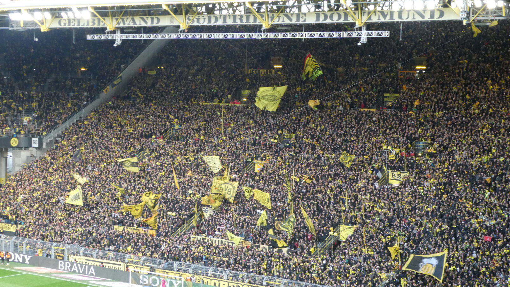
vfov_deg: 17.0
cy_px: 180
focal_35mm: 71
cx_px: 255
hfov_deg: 29.7
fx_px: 960
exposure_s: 1/80
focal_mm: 11.7
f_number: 4.4
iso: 400
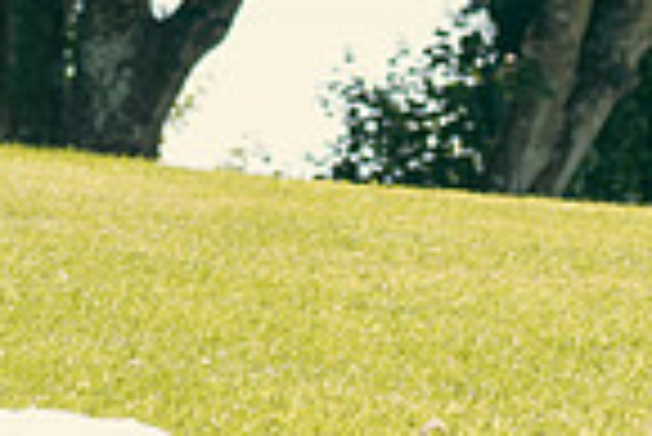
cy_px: -218
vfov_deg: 4.3
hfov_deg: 6.4
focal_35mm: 320
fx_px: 5801
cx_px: 175
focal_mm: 80
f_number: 3.5
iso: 100
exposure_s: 1/250
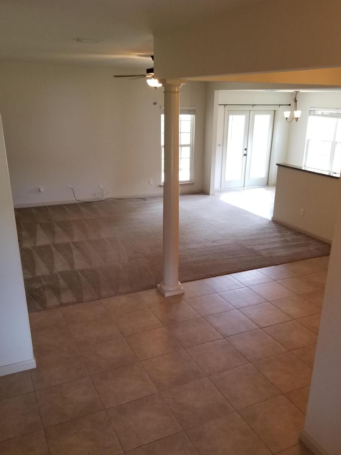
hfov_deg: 46.8
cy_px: 252
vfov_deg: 59.8
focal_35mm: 30
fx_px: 394
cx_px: 175
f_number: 1.7
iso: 125
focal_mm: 4.3
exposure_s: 1/60
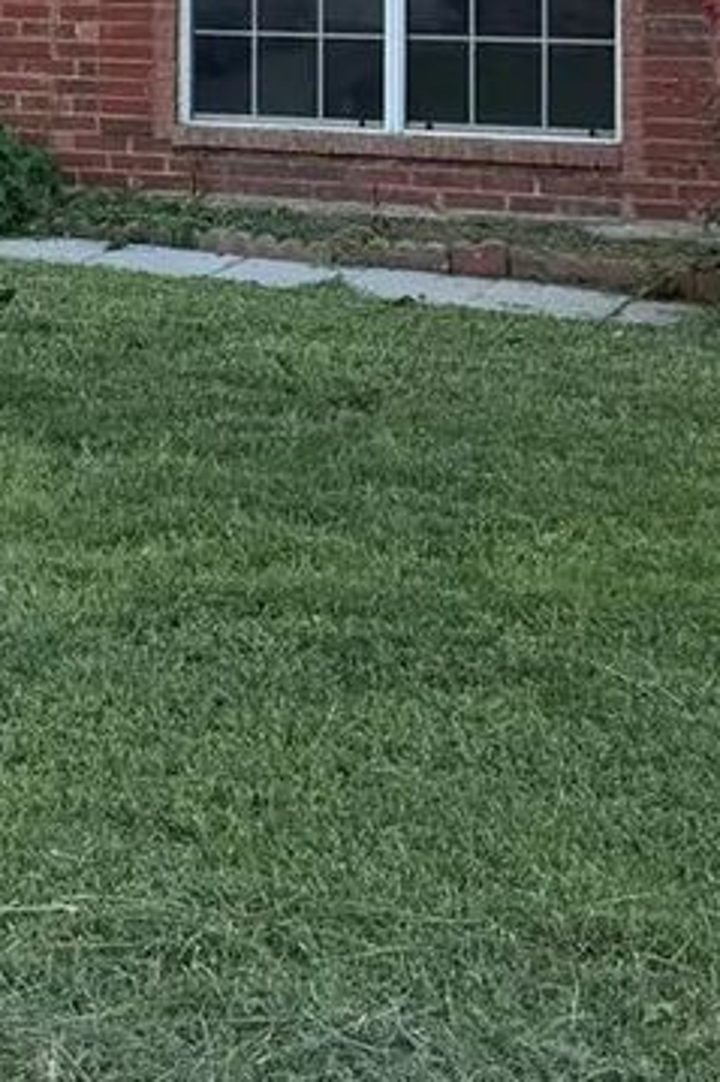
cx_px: -358
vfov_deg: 20.3
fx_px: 2853
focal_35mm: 95
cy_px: -176
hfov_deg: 13.5
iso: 80
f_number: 1.78
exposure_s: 1/3413
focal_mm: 6.76
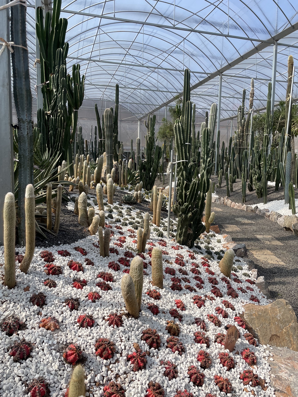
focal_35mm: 26
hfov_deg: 53.1
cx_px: 149
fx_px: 298
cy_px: 198
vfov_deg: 67.3
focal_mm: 4.2
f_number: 1.6
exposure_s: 1/2817
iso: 32
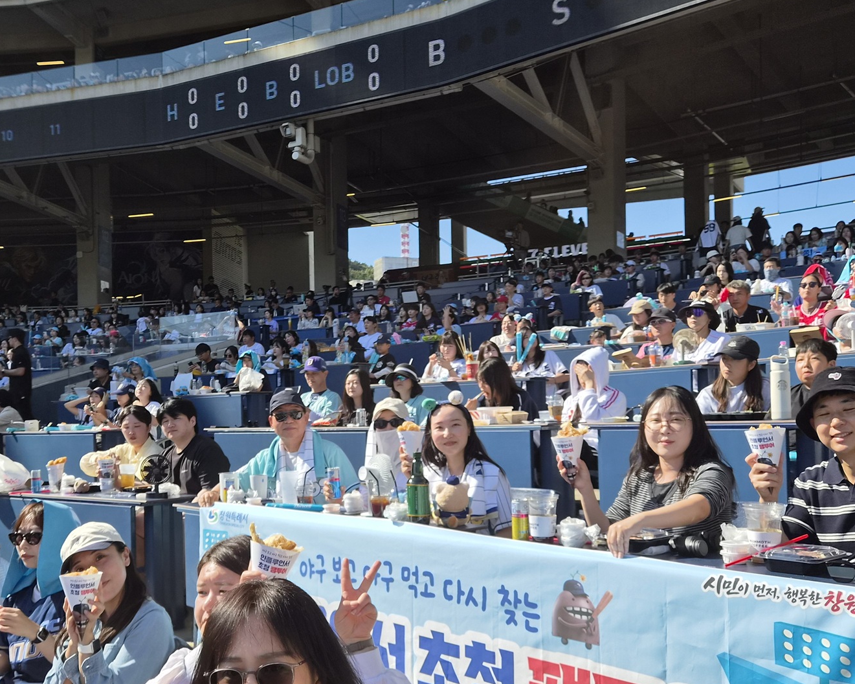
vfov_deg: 43.2
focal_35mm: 34
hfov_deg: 52.4
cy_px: 400
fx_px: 860
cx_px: 335
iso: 80
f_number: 1.8
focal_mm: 5.4
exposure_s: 1/4024
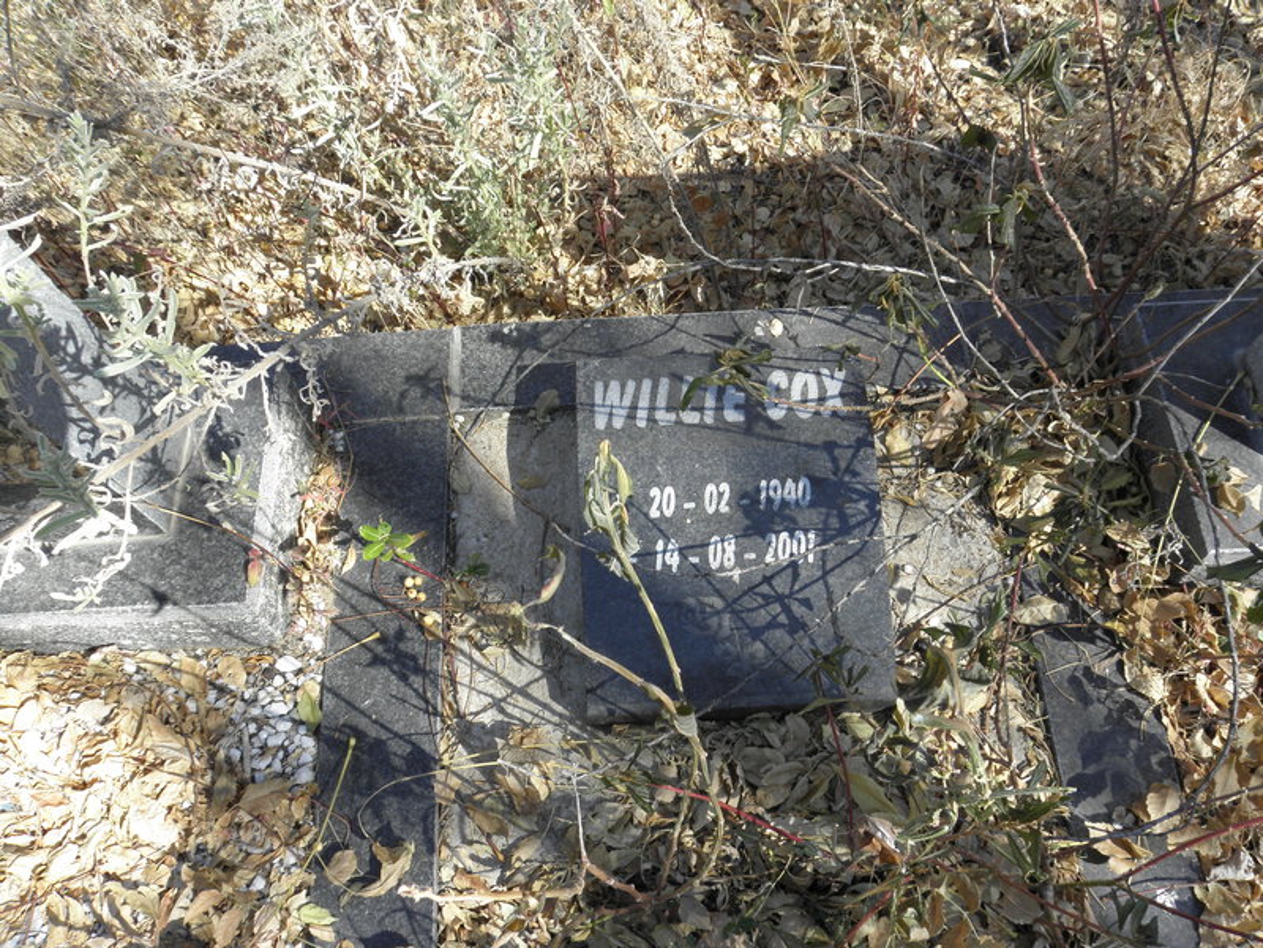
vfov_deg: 51.4
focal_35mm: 27
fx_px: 985
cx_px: 632
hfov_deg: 65.3
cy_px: 474
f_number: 5.6
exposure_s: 1/80
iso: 64
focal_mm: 4.83
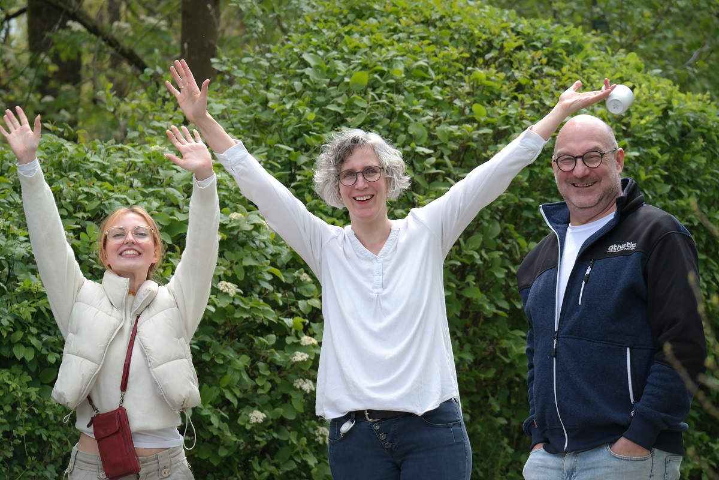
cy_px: 240
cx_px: 360
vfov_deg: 6.9
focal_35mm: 200
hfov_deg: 10.3
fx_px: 3994
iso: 400
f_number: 5.6
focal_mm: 130
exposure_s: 1/400
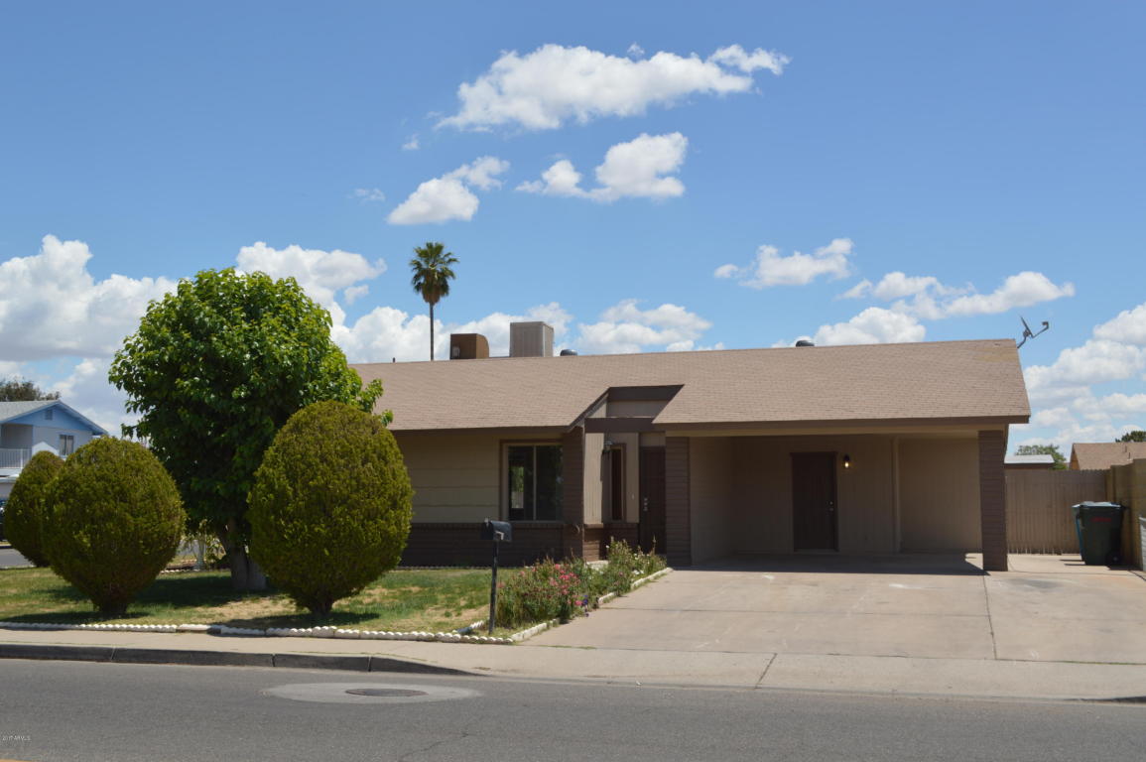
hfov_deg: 49.6
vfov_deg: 34.1
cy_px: 381
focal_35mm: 39
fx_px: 1240
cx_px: 573
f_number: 10
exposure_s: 1/200
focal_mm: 26
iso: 100
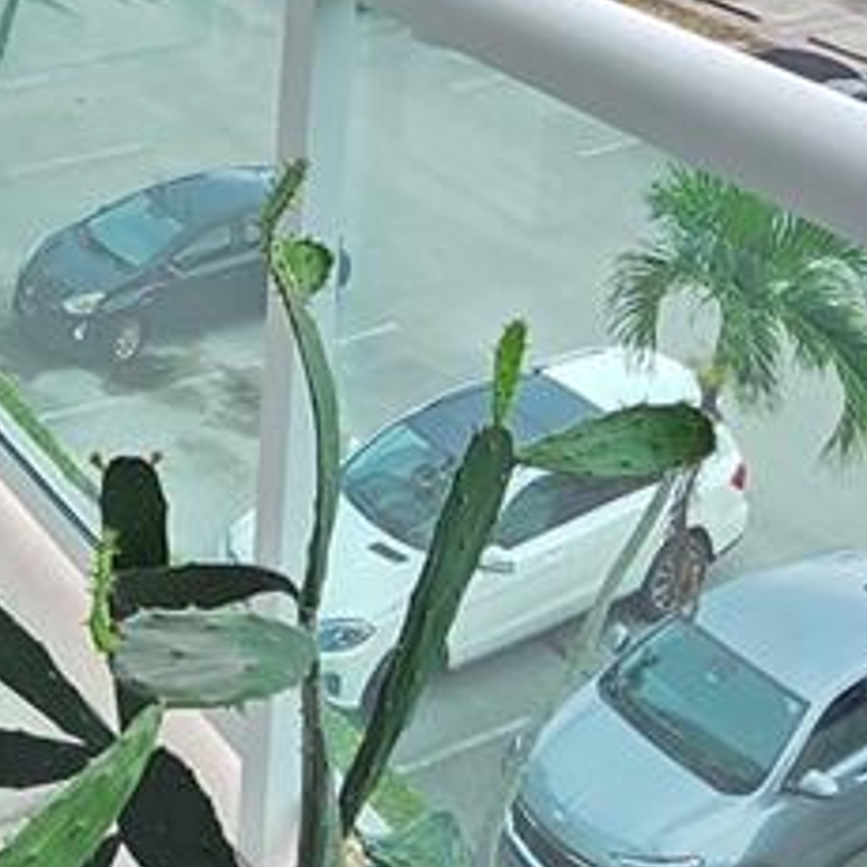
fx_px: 1700
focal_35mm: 60
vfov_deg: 24.8
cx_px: 147
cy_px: -264
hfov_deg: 27.9
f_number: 2.2
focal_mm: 2.2
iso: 50
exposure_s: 1/282
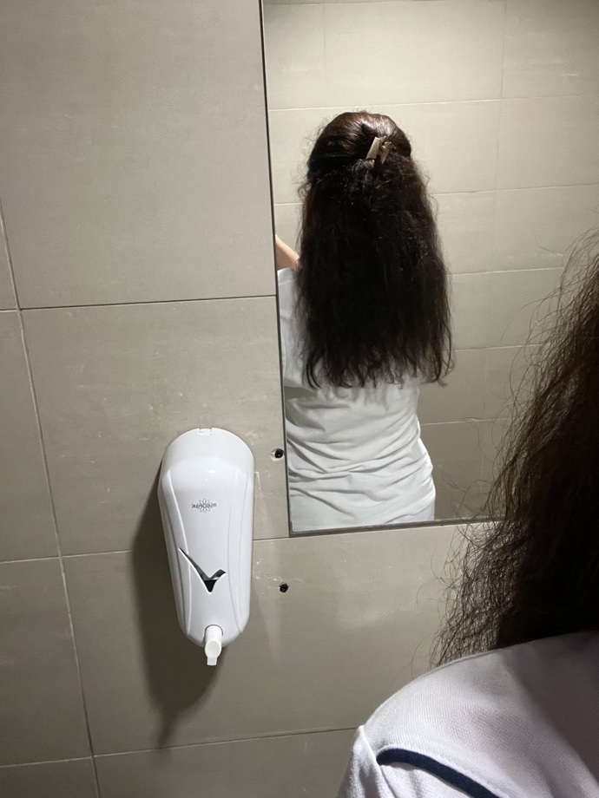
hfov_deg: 46.8
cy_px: 399
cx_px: 300
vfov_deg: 60.0
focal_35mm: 30
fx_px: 692
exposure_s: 1/25
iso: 640
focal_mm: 2.71
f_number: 2.2
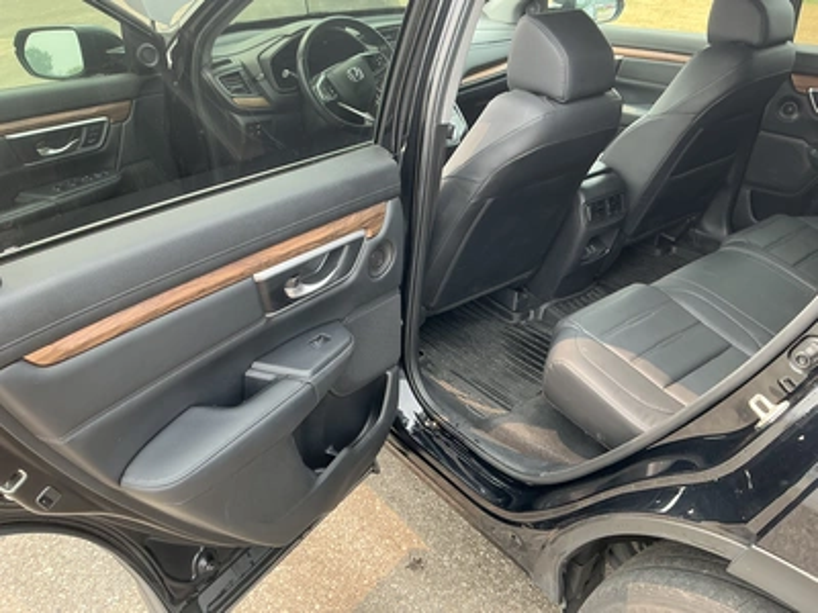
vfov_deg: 49.7
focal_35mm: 28
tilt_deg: -29.0
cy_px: 306
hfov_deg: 63.4
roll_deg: +0.5
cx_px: 409
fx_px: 662
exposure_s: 1/122
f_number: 1.8
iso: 32
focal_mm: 3
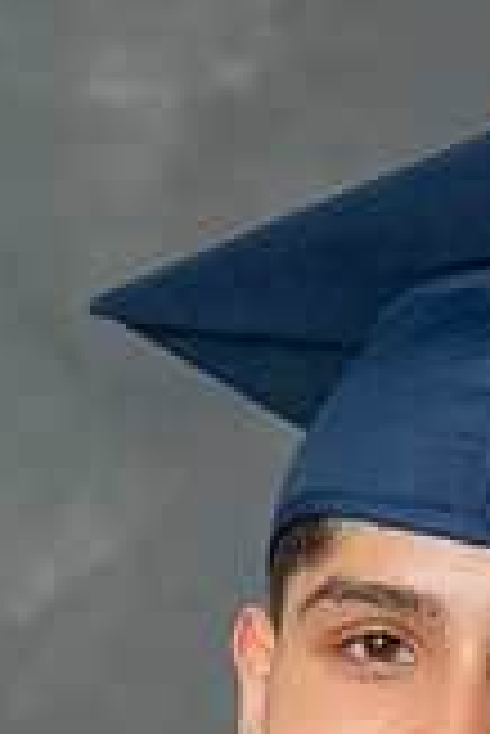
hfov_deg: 3.7
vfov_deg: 5.5
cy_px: 1218
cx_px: 506
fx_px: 7517
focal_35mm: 369
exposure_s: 1/200
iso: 200
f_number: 4
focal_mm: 70
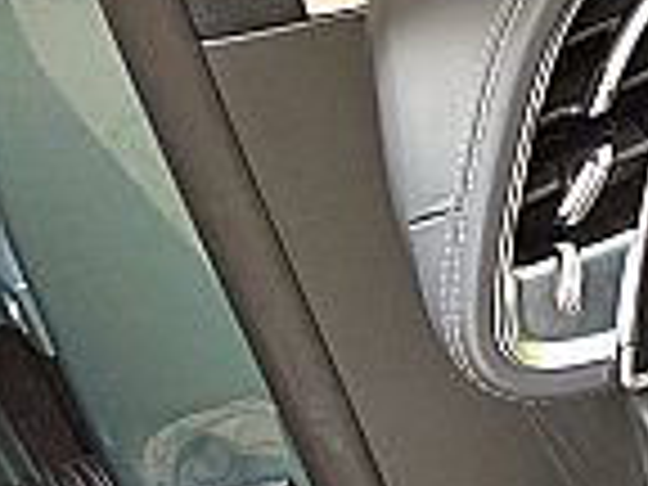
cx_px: 1778
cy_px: 418
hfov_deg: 11.3
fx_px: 2396
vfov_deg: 11.5
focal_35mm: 128
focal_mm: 6.06
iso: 160
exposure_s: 1/100
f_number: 1.6
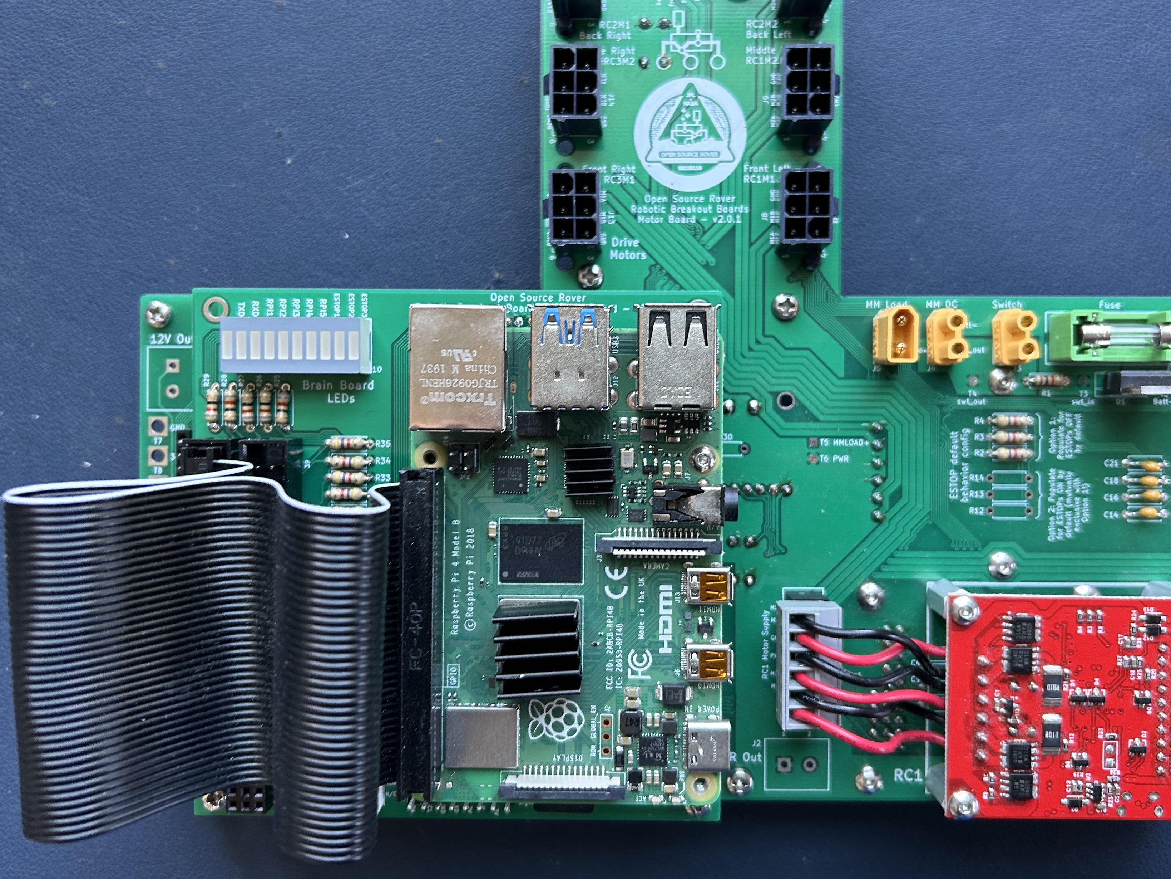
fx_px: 1083
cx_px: 616
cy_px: 392
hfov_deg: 56.8
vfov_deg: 44.1
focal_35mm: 32
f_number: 1.5
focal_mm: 5.7
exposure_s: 1/60
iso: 125
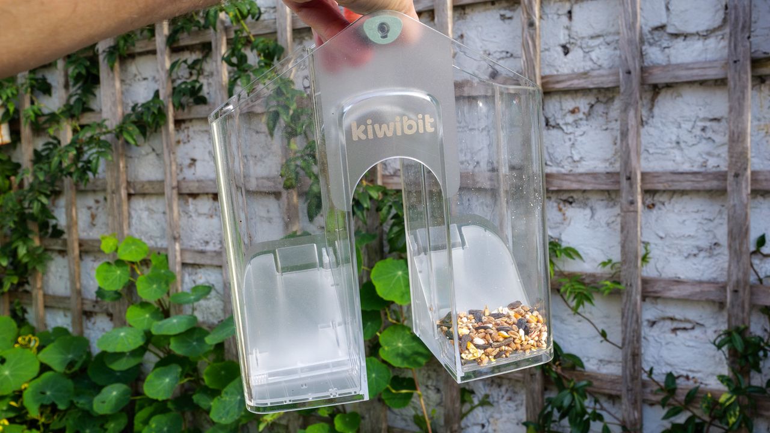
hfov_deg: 47.9
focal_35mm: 43
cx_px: 385
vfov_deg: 28.0
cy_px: 216
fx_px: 868
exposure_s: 1/60
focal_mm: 18
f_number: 10
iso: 160
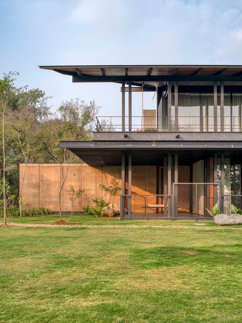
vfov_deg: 46.8
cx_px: 121
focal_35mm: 40
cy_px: 162
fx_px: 373
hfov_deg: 36.0
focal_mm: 50
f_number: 10
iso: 200
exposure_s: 1/25
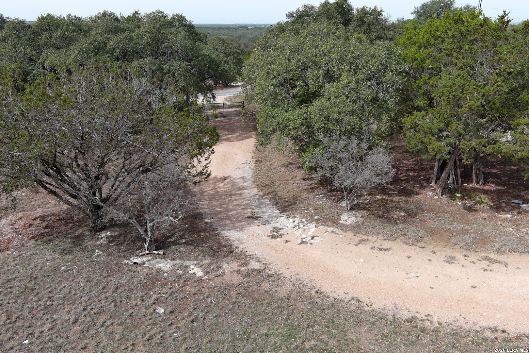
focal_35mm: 29
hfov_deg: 63.7
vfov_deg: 45.0
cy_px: 176
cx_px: 264
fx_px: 426
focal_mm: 10.57
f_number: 2.8
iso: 100
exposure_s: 1/1052
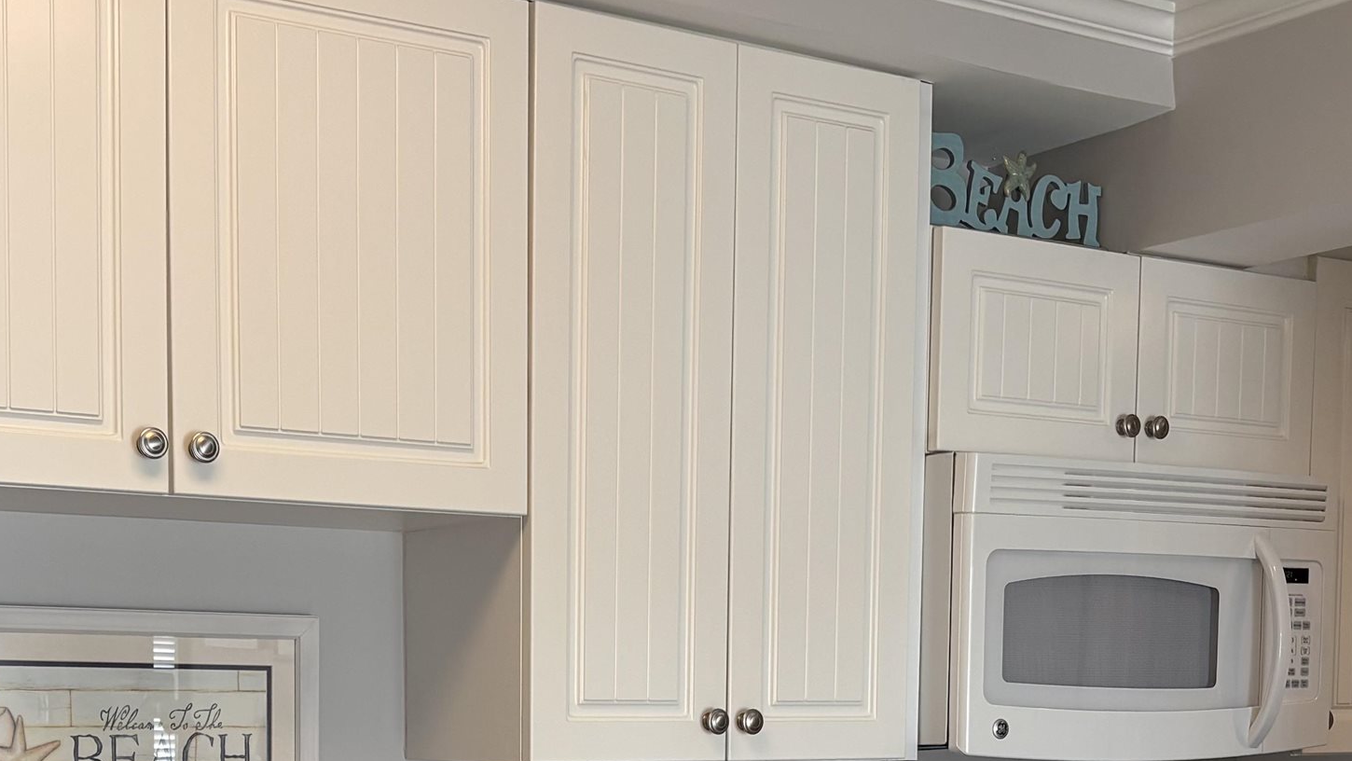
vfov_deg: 19.2
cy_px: 847
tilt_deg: -3.2
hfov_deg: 34.8
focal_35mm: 60
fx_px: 2151
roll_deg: +0.9
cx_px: 557
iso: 64
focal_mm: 5.96
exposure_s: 1/120
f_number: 1.6
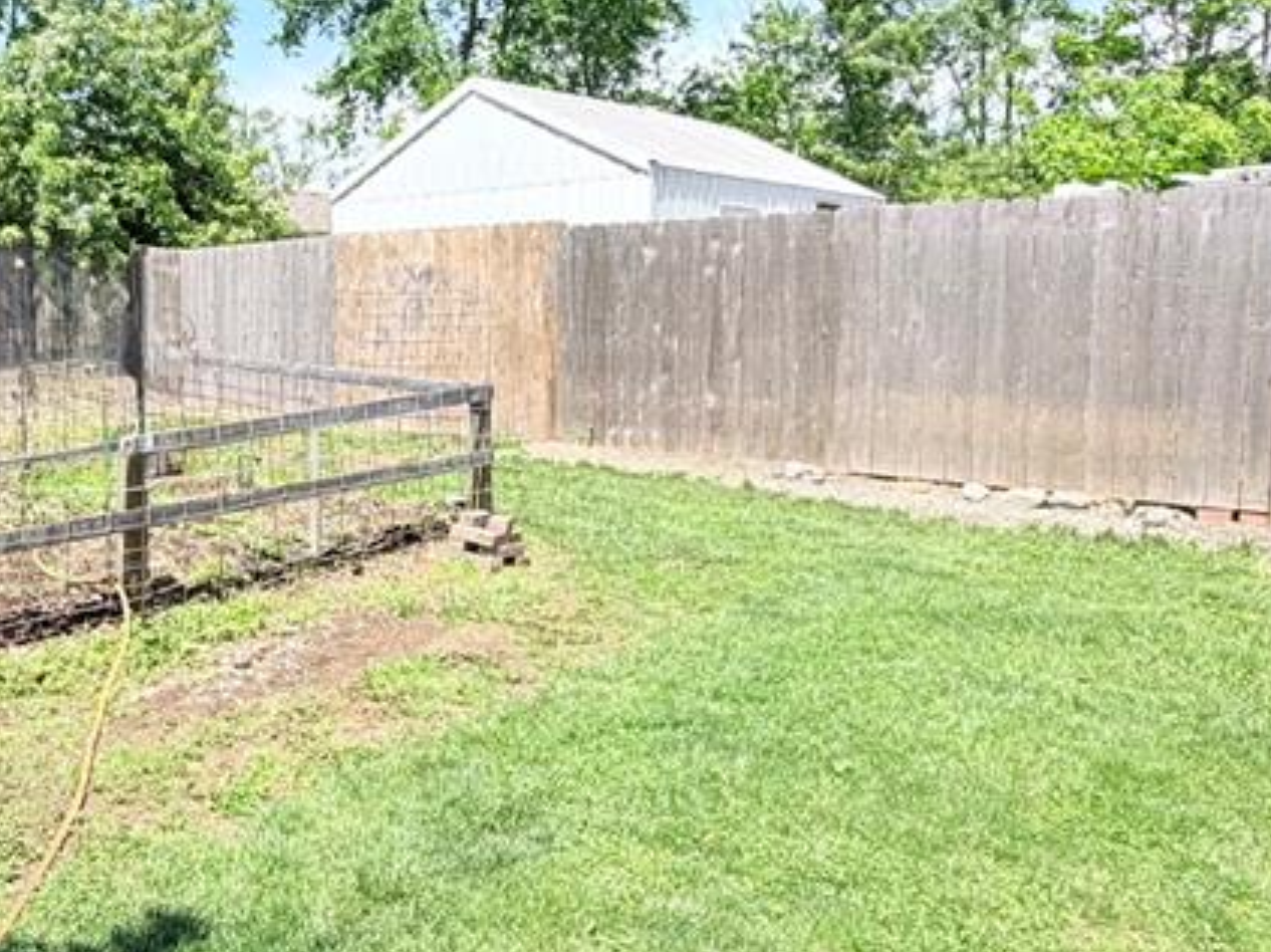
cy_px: 380
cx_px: 286
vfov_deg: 41.6
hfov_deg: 51.2
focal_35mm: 34
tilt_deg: -3.9
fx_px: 1248
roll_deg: +1.2
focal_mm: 2.22
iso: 32
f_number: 2.2
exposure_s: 1/770
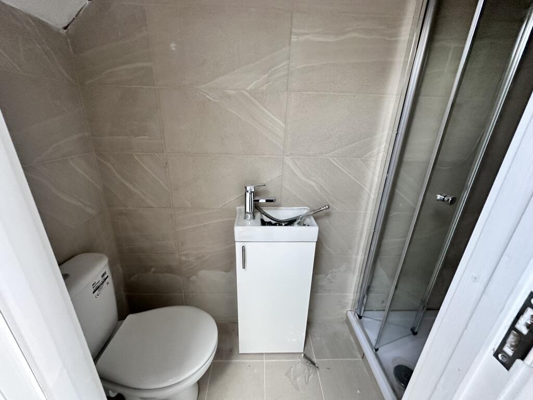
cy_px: 200
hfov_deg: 102.1
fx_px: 216
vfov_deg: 85.7
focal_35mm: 14
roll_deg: -3.6
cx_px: 266
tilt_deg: -22.6
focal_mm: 2.22
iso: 320
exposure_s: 1/89
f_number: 2.2
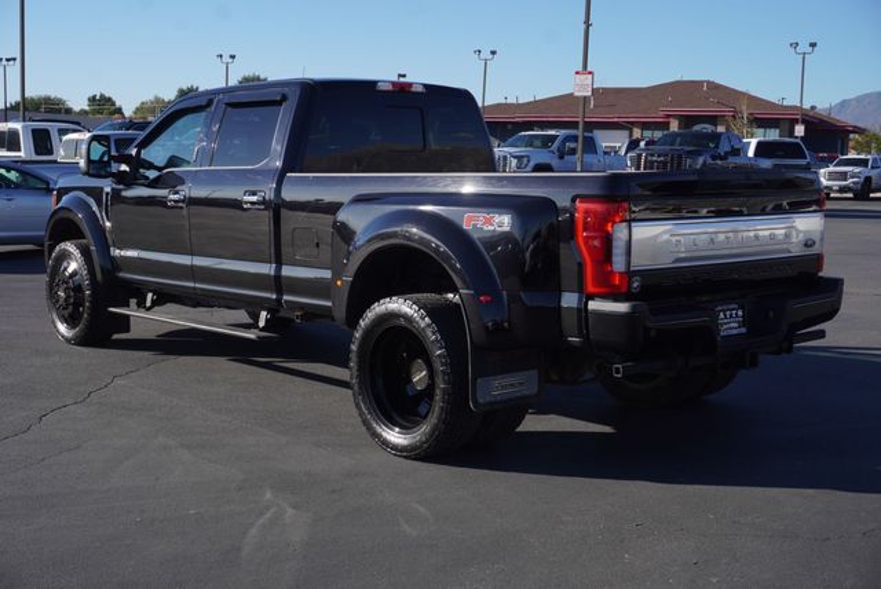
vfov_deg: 29.0
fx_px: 1139
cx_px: 440
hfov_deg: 42.3
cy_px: 294
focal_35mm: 46
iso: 100
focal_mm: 31
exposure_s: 1/200
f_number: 9
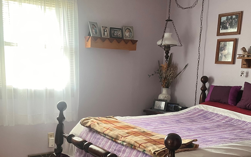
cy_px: 119
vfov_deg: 29.4
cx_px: 108
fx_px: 294
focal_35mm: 43
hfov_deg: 46.1
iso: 250
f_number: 1.6
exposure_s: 1/60
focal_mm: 5.1
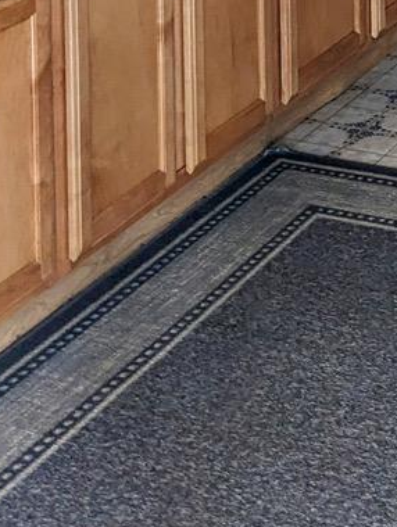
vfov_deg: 17.1
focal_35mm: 97
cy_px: -377
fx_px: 1480
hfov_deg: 14.5
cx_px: 543
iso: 339
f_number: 1.85
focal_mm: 6.81
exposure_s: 1/163
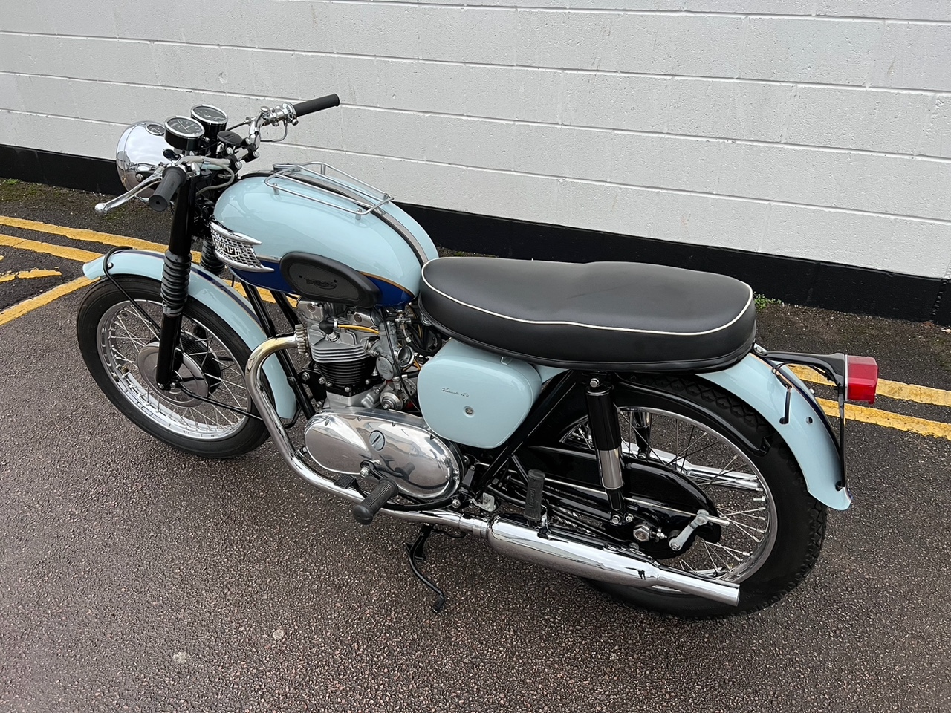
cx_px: 476
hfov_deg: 67.3
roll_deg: +0.4
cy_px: 356
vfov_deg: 53.1
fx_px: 714
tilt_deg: -30.9
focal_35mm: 26
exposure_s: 1/69
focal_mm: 5.7
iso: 125
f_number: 1.5
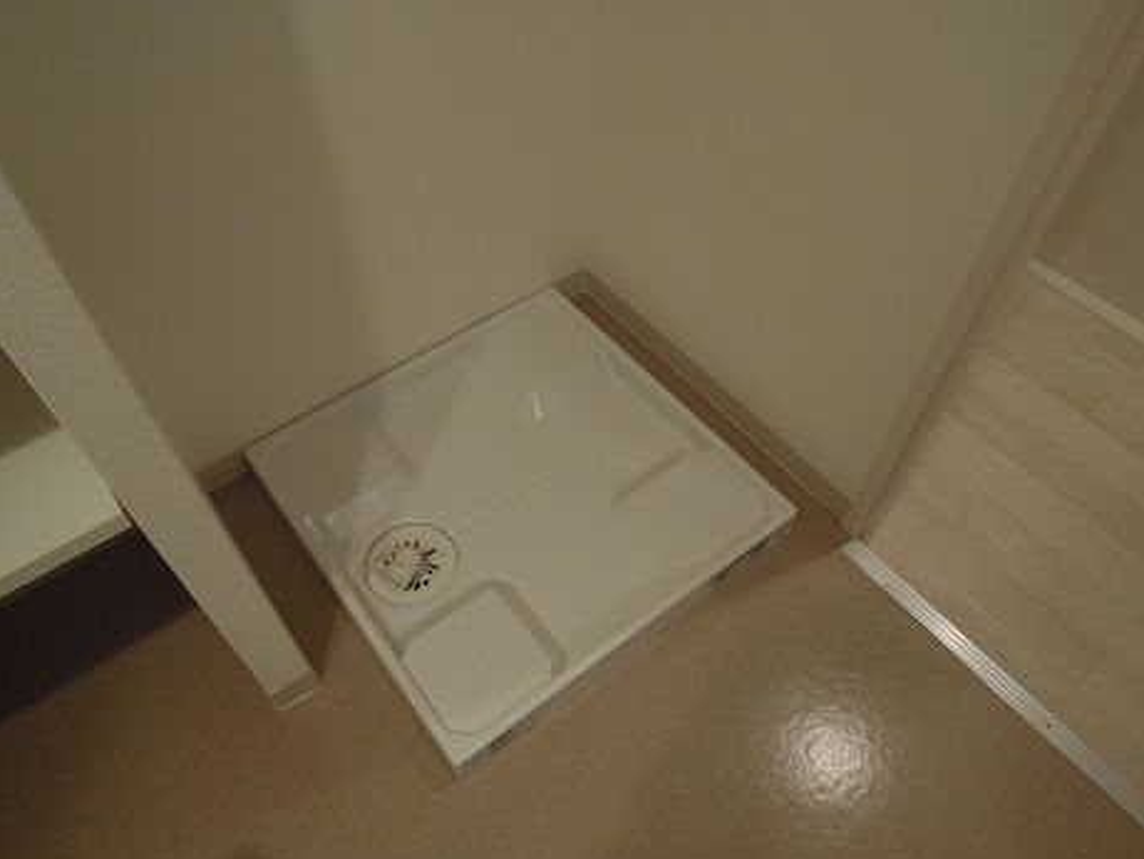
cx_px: 551
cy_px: 442
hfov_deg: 69.4
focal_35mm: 25
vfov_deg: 54.9
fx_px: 826
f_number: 2.8
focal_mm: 4.3
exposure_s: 1/30
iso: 320
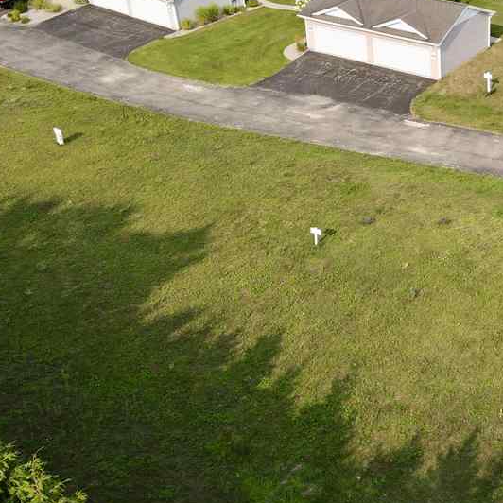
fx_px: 838
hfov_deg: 31.7
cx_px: 461
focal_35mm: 51
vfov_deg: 33.3
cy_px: 213
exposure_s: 1/350
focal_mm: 4.5
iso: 100
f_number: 2.8
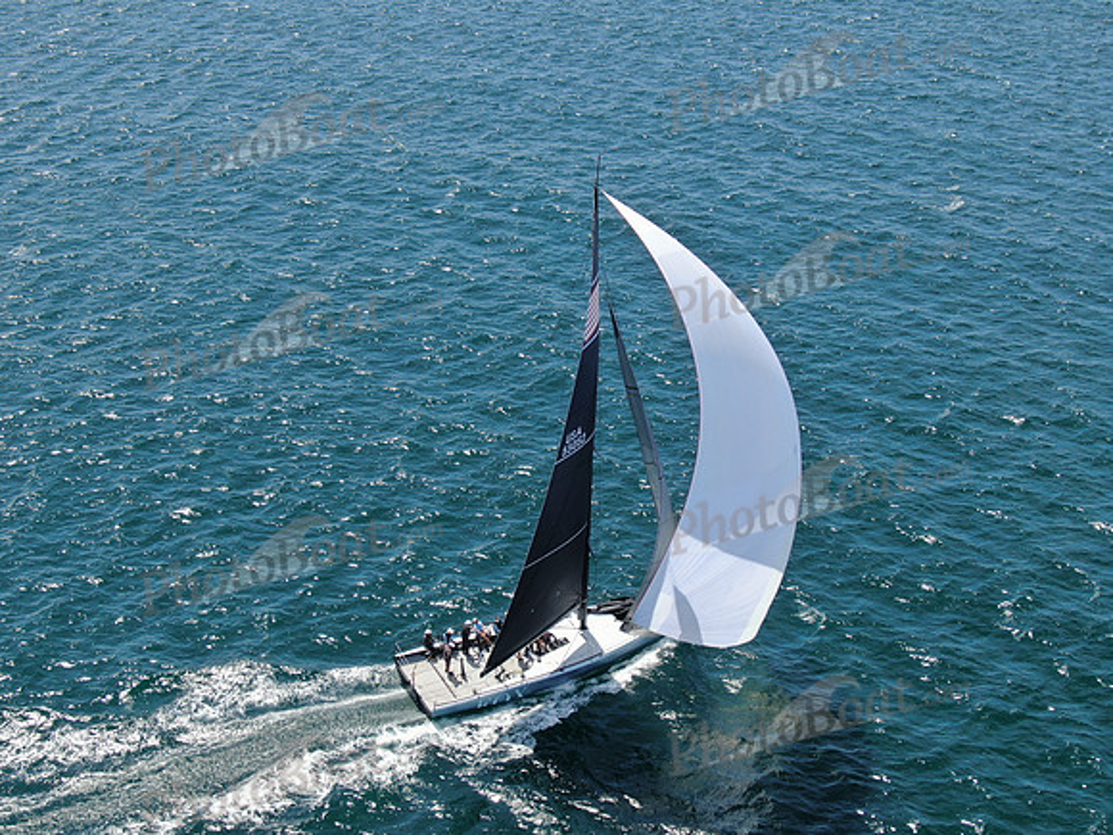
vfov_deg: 30.3
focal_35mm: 48
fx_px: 1543
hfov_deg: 39.7
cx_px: 556
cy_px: 418
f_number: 3.8
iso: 100
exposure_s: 1/500
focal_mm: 8.6
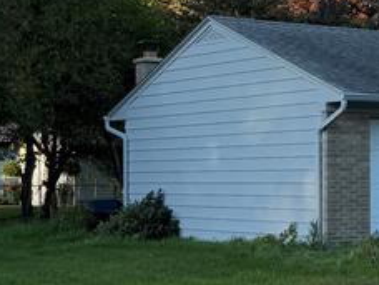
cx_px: 495
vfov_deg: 13.7
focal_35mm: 108
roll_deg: +1.0
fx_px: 1182
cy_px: 112
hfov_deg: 17.1
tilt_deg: +3.4
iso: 80
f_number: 1.78
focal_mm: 6.76
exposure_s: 1/1211
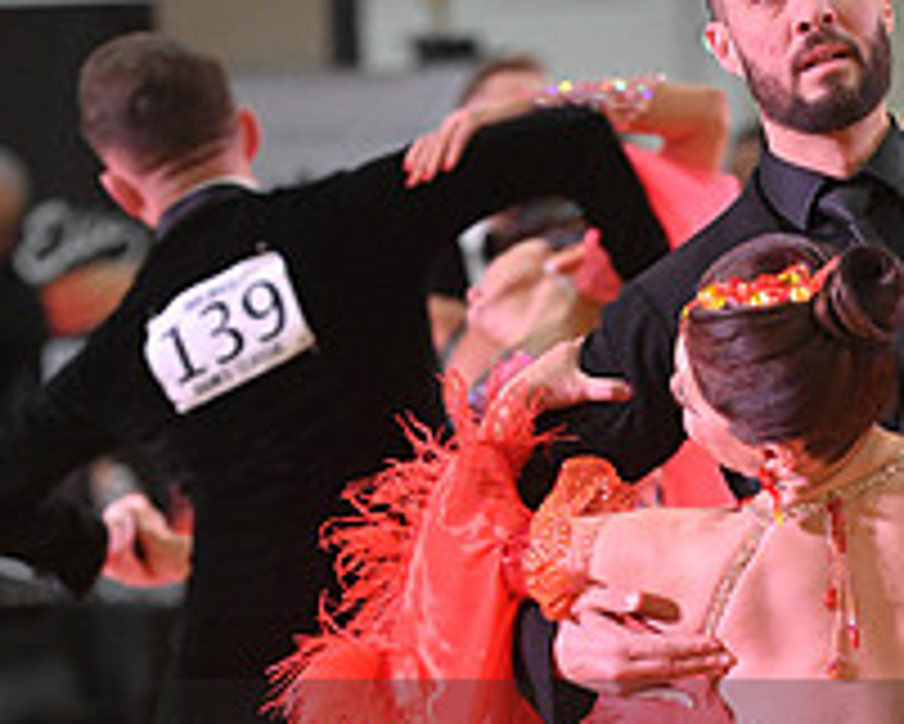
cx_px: 780
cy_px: 832
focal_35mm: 541
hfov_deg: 3.6
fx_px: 14481
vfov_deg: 2.9
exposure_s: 1/400
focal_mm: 200
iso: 3200
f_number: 5
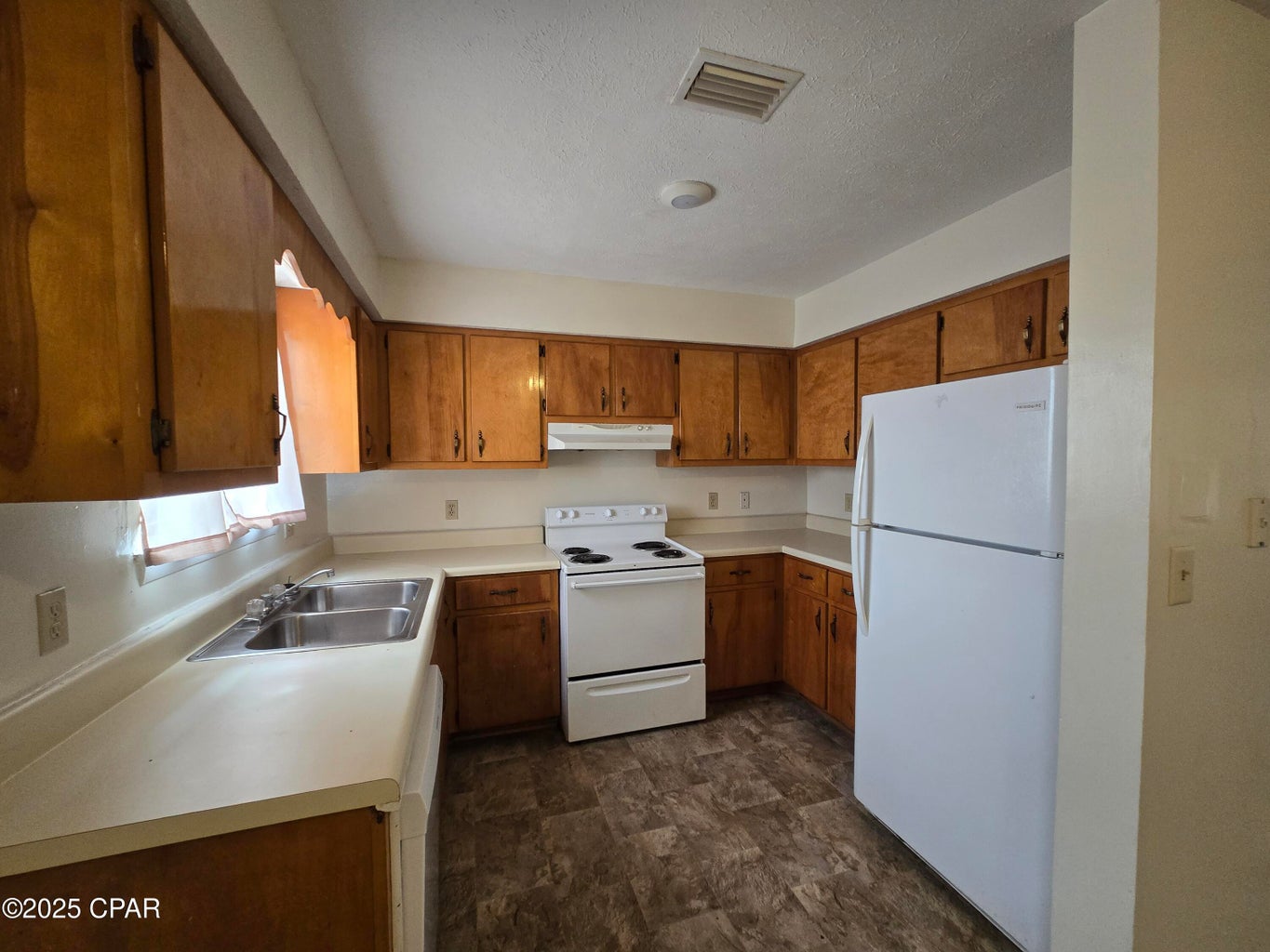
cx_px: 635
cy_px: 476
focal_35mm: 13
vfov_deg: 89.9
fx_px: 477
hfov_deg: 106.2
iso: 320
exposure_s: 1/60
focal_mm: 2.2
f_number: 2.2
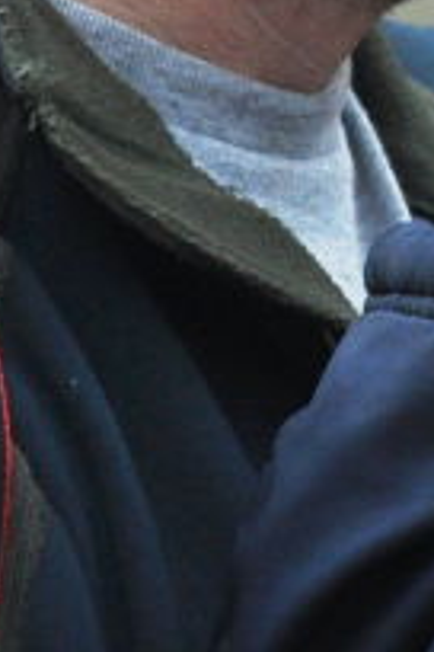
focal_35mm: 993
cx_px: 603
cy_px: 99
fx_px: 17955
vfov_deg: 2.1
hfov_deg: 1.4
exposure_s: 1/1250
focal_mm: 150
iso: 400
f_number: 5
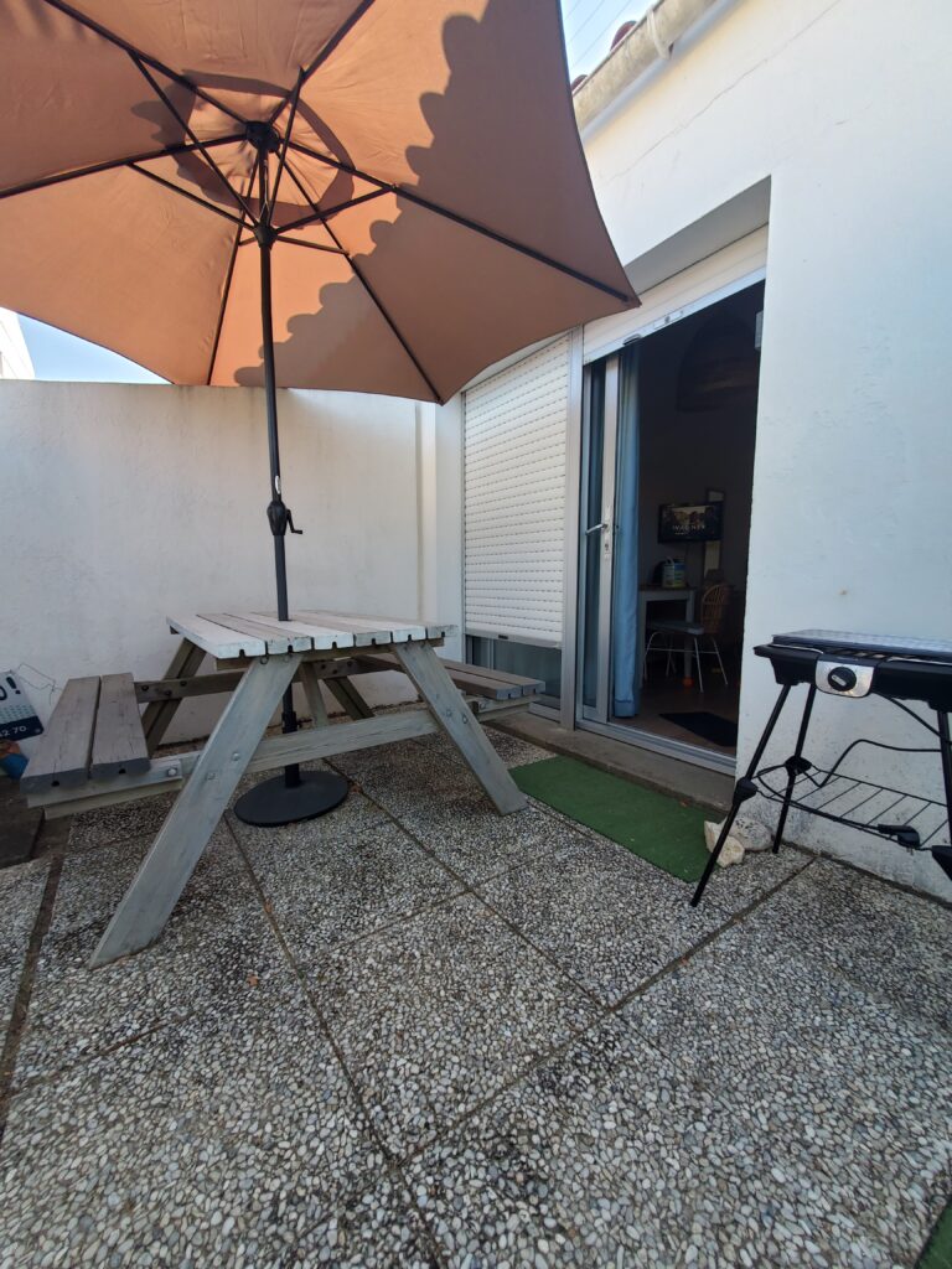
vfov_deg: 106.2
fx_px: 477
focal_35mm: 13
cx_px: 476
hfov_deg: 89.9
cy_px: 634
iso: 50
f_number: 2.2
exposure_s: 1/139
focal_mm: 1.8
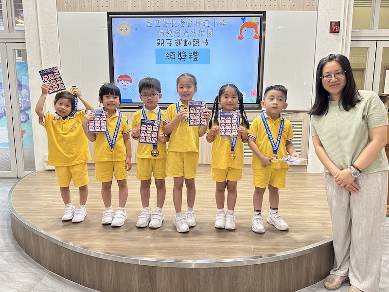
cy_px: 146
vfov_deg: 56.8
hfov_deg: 71.6
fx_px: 270
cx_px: 194
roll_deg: +0.1
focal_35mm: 24
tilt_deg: -8.6
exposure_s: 1/60
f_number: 1.78
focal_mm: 6.86
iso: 250
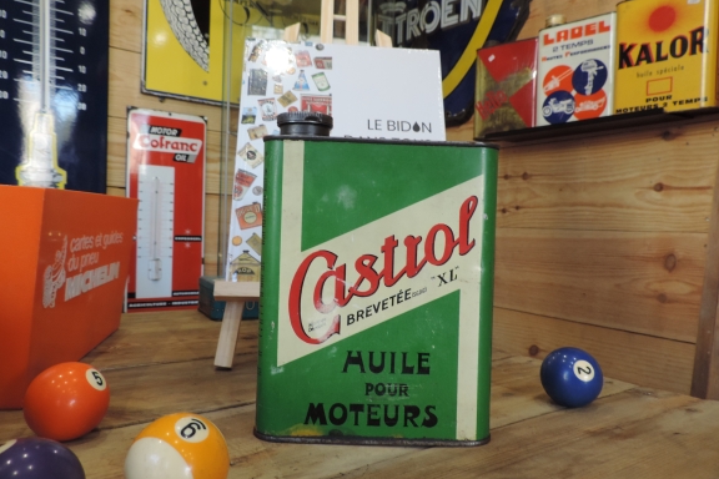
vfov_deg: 49.5
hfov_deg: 69.4
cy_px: 225
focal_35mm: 26
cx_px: 350
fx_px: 519
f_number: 3
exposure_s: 1/30
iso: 200
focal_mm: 4.3
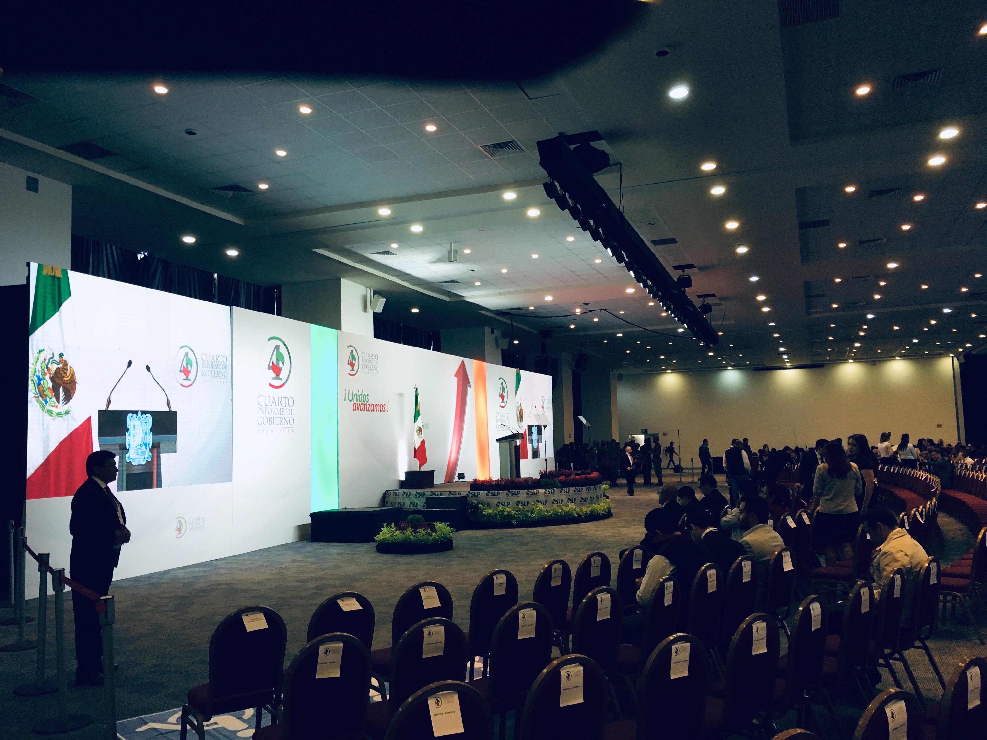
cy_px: 370
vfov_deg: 48.2
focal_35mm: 29
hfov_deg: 61.7
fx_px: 827
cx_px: 494
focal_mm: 4.15
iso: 100
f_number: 2.2
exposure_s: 1/30
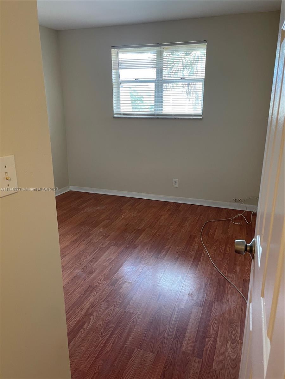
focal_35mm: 26
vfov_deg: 67.3
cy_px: 190
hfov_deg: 53.1
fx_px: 285
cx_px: 142
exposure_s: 1/60
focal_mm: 4.2
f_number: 1.6
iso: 125
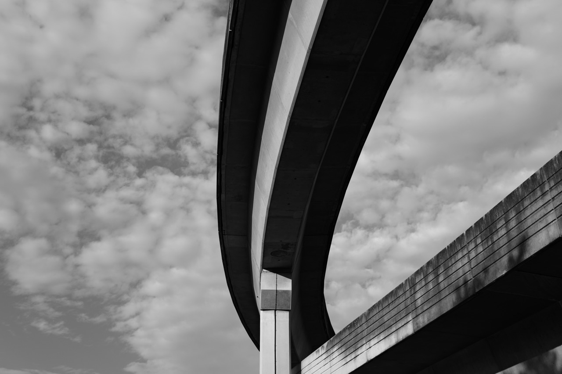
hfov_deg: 45.5
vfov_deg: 31.2
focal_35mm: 43
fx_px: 671
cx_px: 281
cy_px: 187
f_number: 5
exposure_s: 1/640
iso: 100
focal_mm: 43
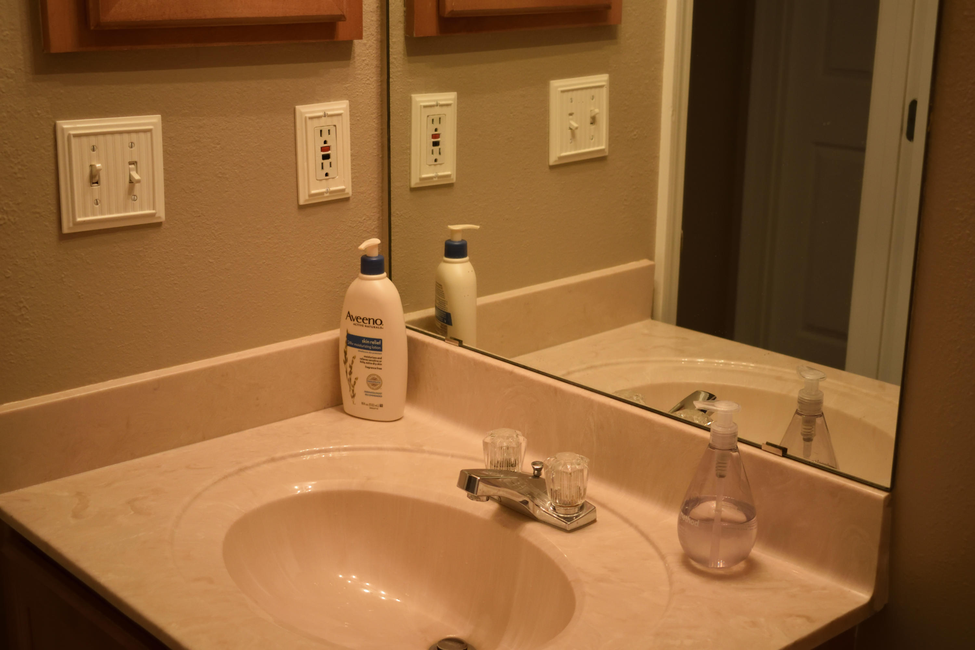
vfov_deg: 28.1
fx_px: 1300
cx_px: 488
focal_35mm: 48
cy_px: 325
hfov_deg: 41.1
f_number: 4.5
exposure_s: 1/60
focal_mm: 32
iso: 800
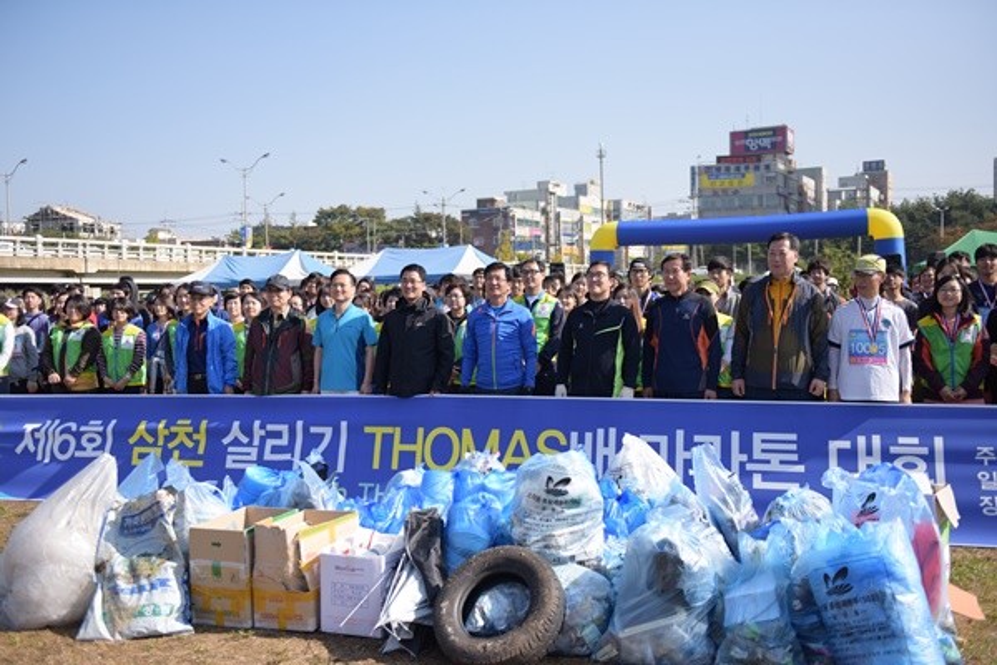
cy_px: 332
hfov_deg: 54.4
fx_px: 969
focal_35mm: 35
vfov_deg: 37.9
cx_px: 498
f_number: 2.8
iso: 560
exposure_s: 1/8000
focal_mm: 35
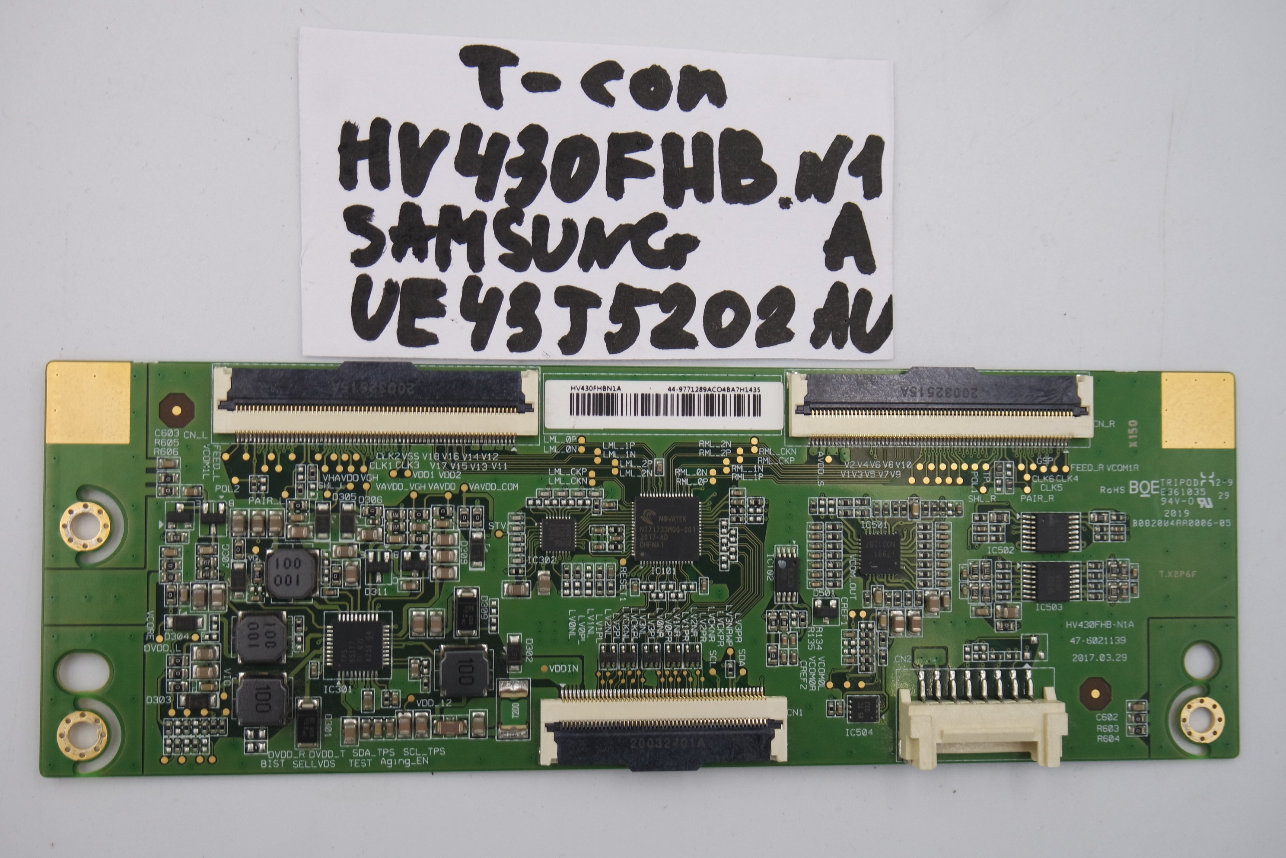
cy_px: 429
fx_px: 1607
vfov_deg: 29.9
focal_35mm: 45
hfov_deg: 43.6
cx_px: 643
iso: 160
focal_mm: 17
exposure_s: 1/100
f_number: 4.5
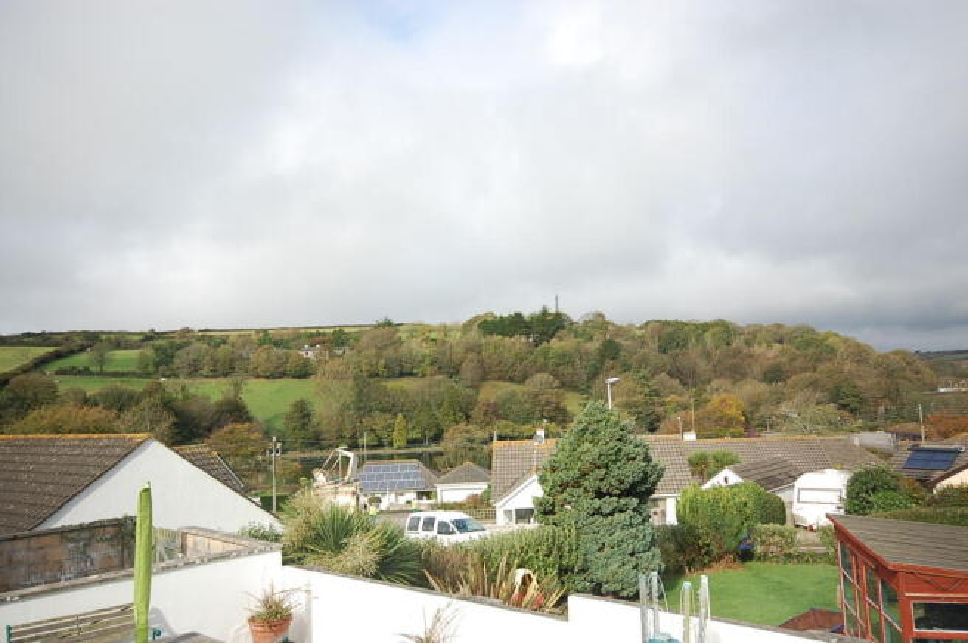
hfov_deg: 62.0
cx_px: 484
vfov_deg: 43.5
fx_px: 806
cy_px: 322
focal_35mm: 30
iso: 200
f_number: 9
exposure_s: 1/250
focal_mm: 20
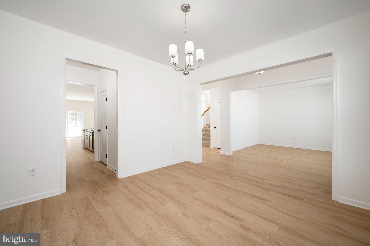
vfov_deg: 81.1
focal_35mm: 14
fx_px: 144
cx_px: 185
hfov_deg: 104.3
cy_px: 123
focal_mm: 14
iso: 320
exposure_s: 1/40
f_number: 11
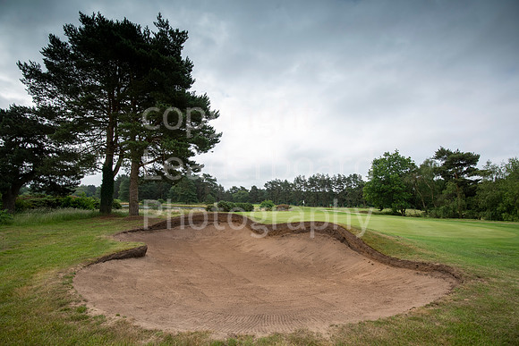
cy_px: 173
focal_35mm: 16
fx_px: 231
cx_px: 260
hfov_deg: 96.7
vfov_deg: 73.8
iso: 400
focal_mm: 16
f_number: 8
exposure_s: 1/400
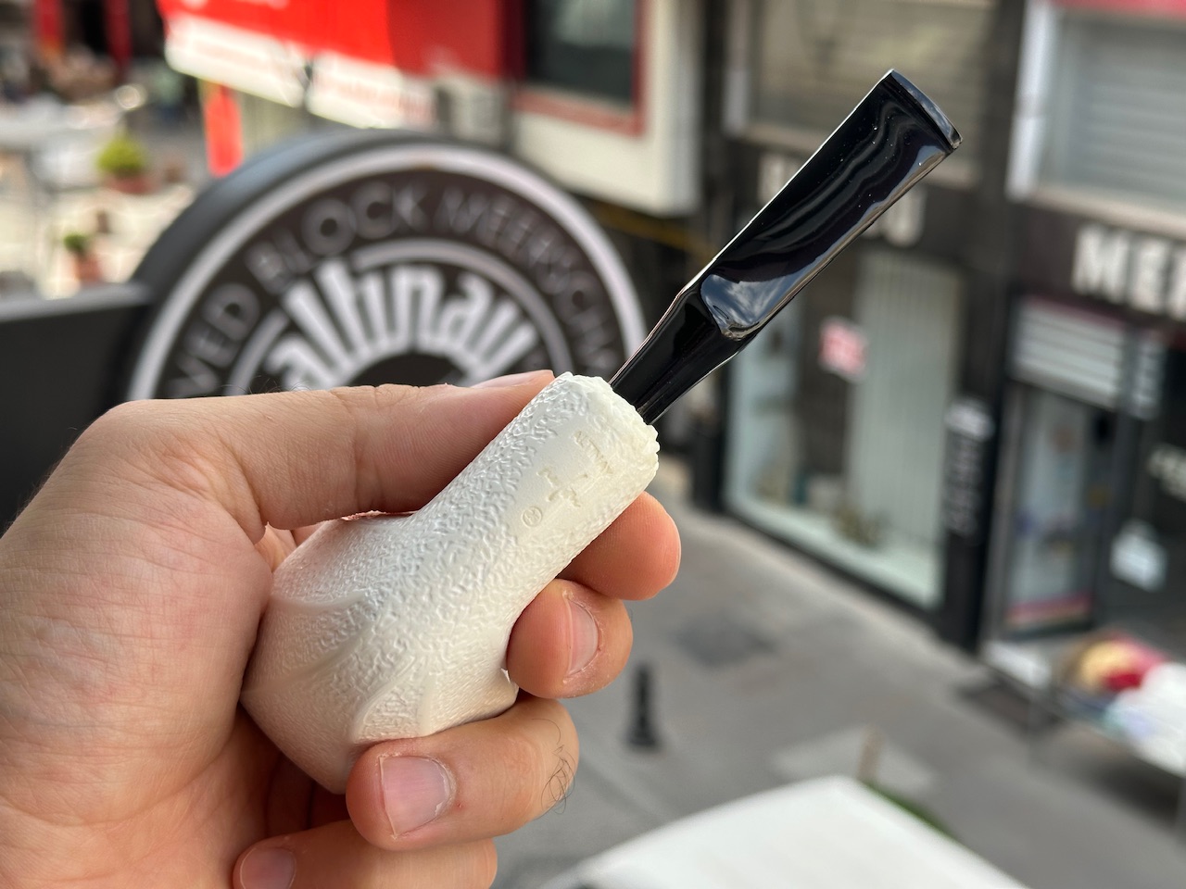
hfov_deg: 39.7
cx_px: 593
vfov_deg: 30.3
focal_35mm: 48
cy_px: 444
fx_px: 1645
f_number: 1.78
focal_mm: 6.86
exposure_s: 1/672
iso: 64
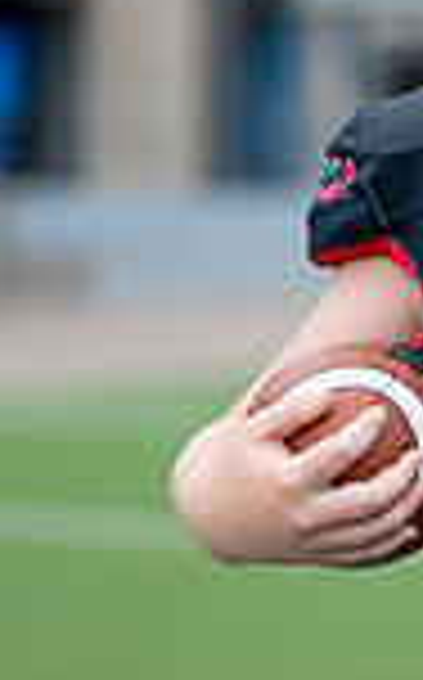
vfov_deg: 8.8
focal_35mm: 240
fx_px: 4440
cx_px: 769
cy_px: 328
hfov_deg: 5.4
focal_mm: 50
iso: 100
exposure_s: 1/1250
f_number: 1.2
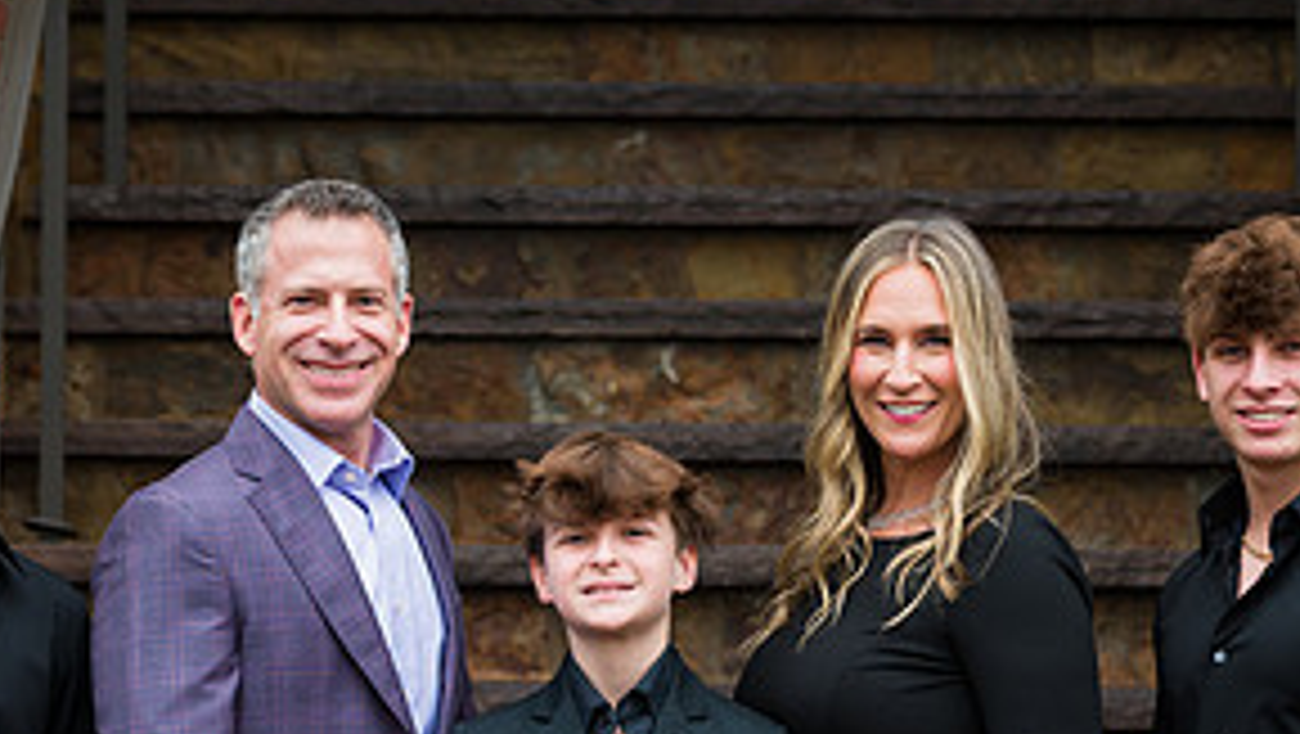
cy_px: 760
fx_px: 6968
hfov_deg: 10.7
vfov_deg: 6.0
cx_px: 527
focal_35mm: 202
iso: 200
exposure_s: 1/200
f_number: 4
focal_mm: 90
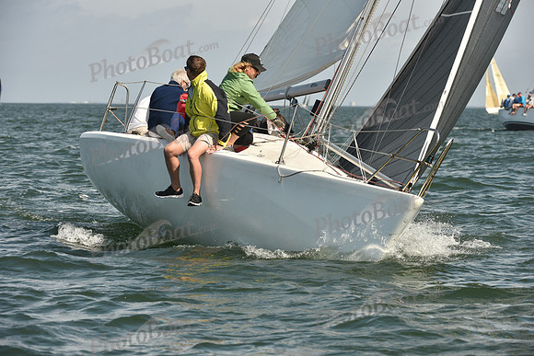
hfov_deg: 10.3
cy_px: 178
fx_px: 2967
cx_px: 267
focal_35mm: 200
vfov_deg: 6.9
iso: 400
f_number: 8
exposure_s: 1/1250
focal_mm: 200
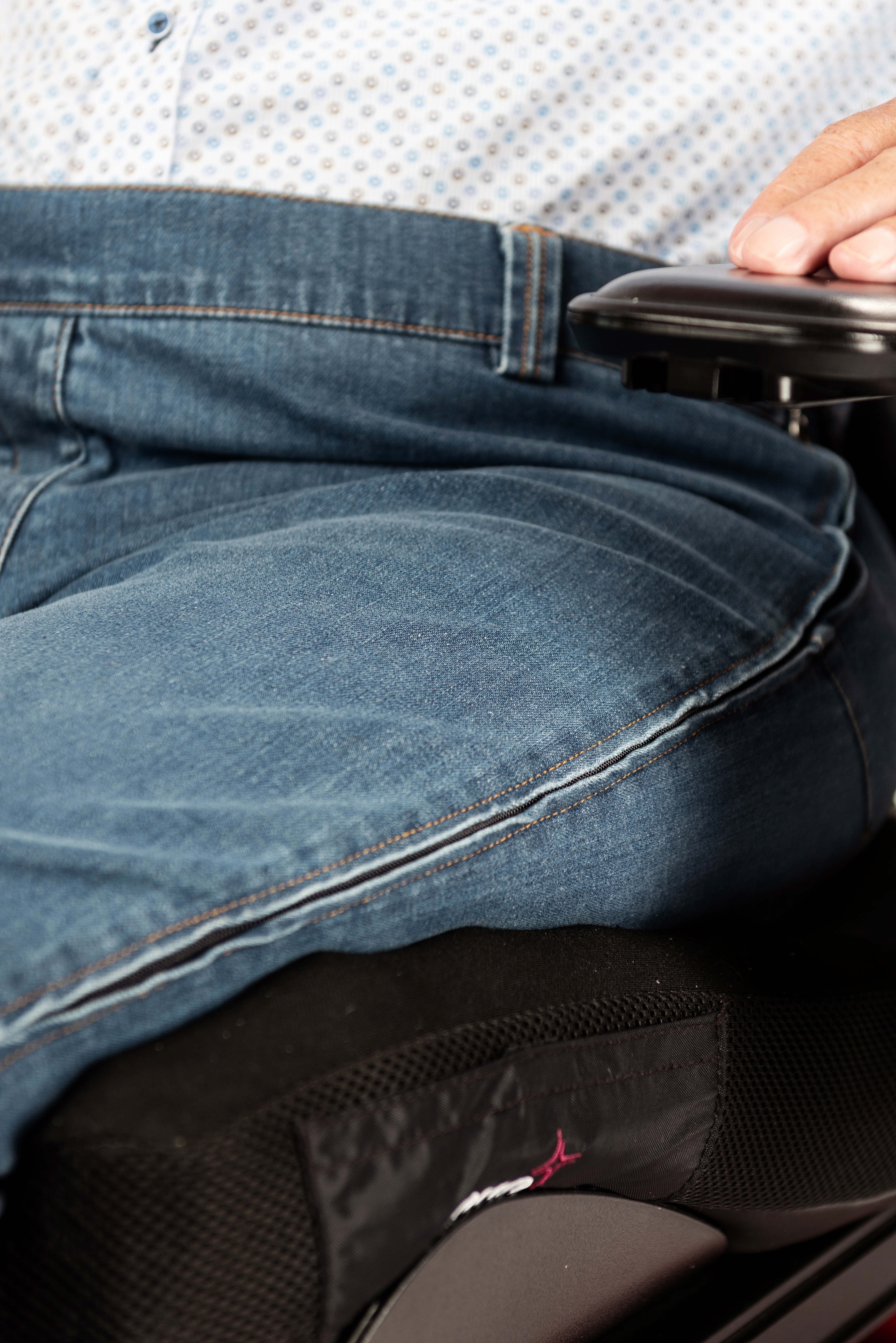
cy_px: 582
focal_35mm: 92
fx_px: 3432
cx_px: 541
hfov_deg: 14.9
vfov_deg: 22.1
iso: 64
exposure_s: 1/200
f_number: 4
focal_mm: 70
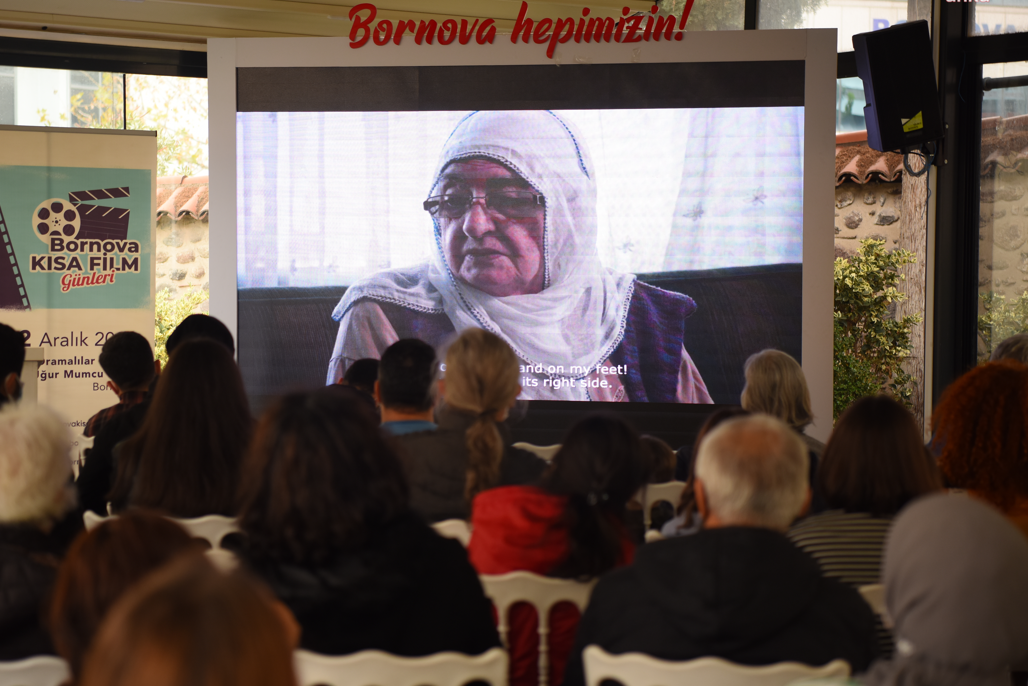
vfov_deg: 17.3
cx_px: 475
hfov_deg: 25.7
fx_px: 2256
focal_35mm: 79
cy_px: 311
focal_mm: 70
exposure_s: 1/125
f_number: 2.8
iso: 500
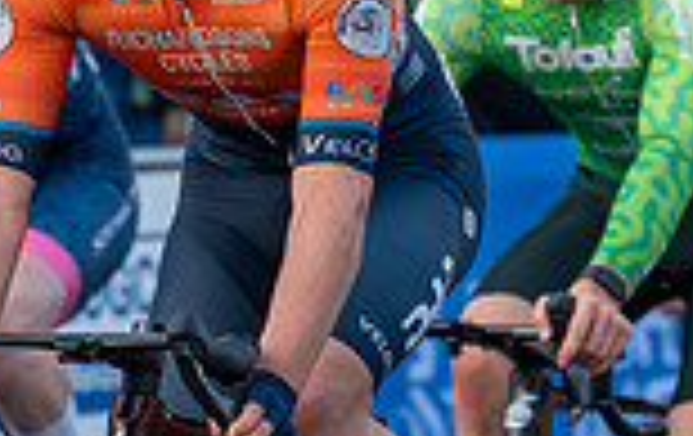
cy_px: -241
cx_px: -137
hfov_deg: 3.4
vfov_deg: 2.1
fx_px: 11622
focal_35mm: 614
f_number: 3.5
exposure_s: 1/800
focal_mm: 144
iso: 1000
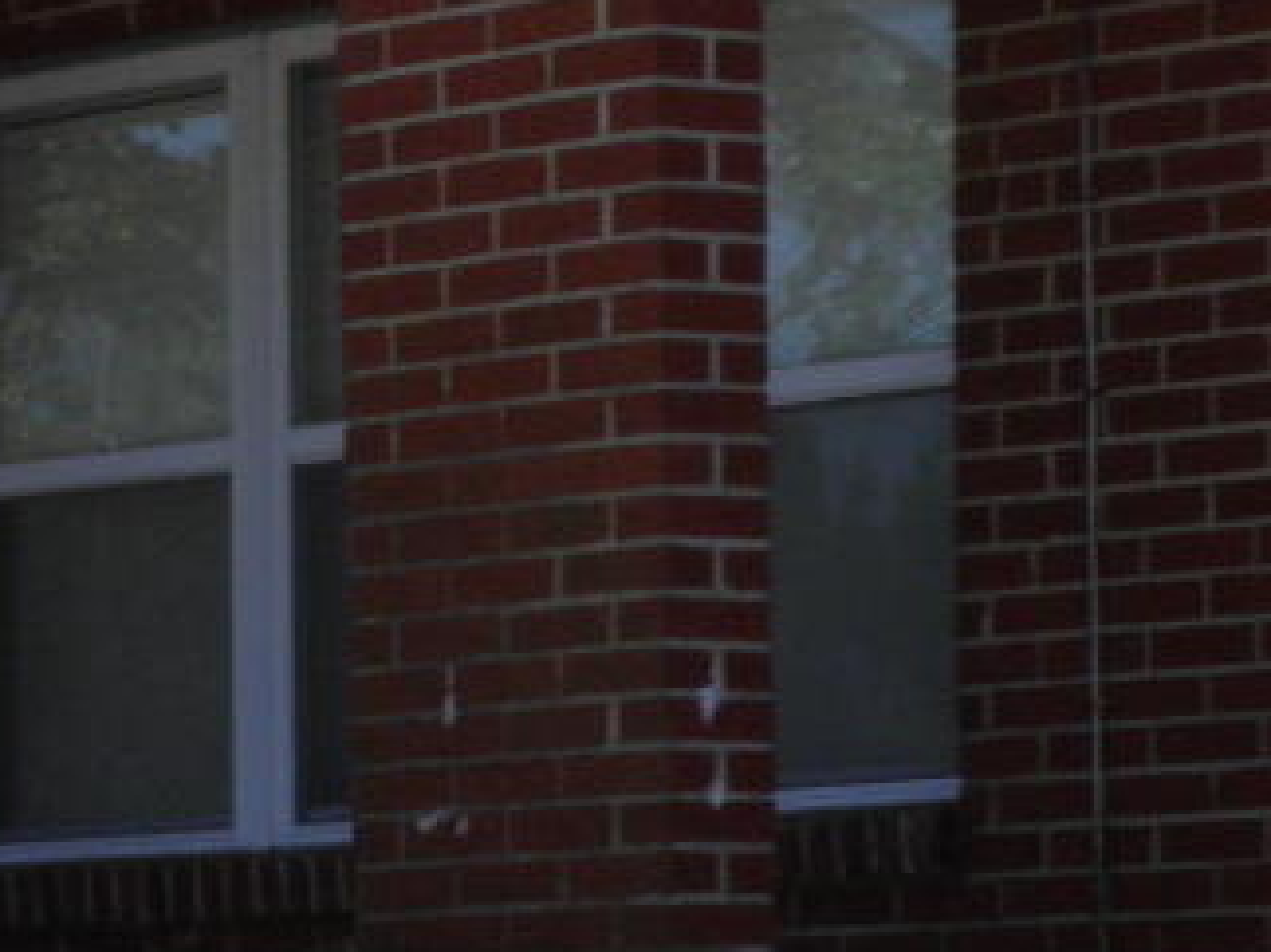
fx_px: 8919
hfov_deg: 7.8
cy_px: 1534
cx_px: -1295
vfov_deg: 6.0
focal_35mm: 243
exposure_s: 1/250
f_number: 5.5
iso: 50
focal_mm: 8.9
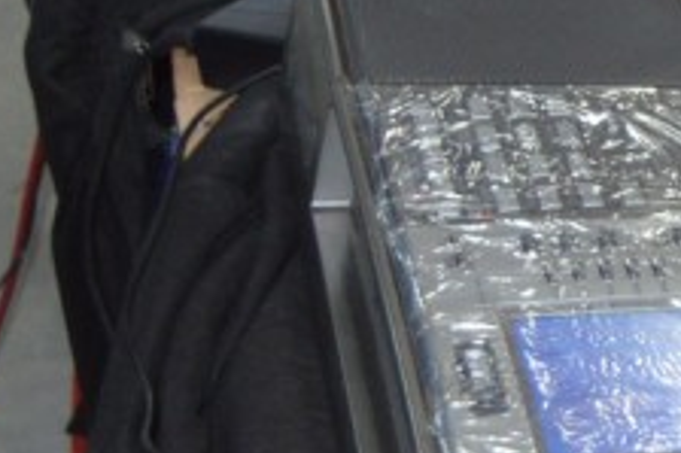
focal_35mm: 192
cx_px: 1514
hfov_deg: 9.7
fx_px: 3629
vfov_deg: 7.1
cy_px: -166
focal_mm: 28
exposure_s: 1/60
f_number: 4.5
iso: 1000
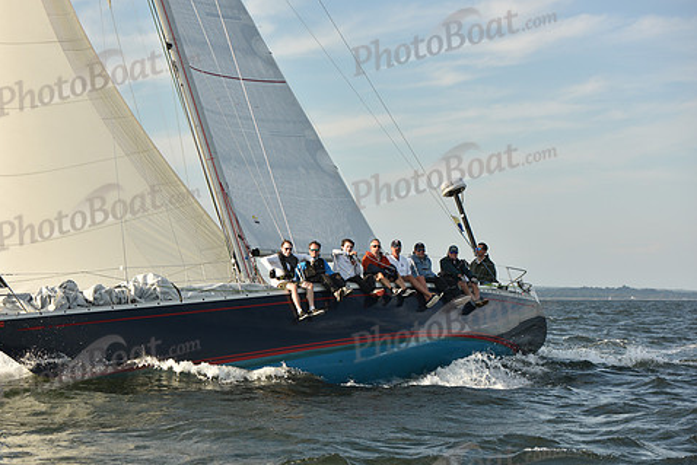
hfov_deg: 23.9
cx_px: 277
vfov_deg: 16.1
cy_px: 269
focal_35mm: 85
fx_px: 1646
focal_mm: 70
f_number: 5.6
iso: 250
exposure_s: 1/1000
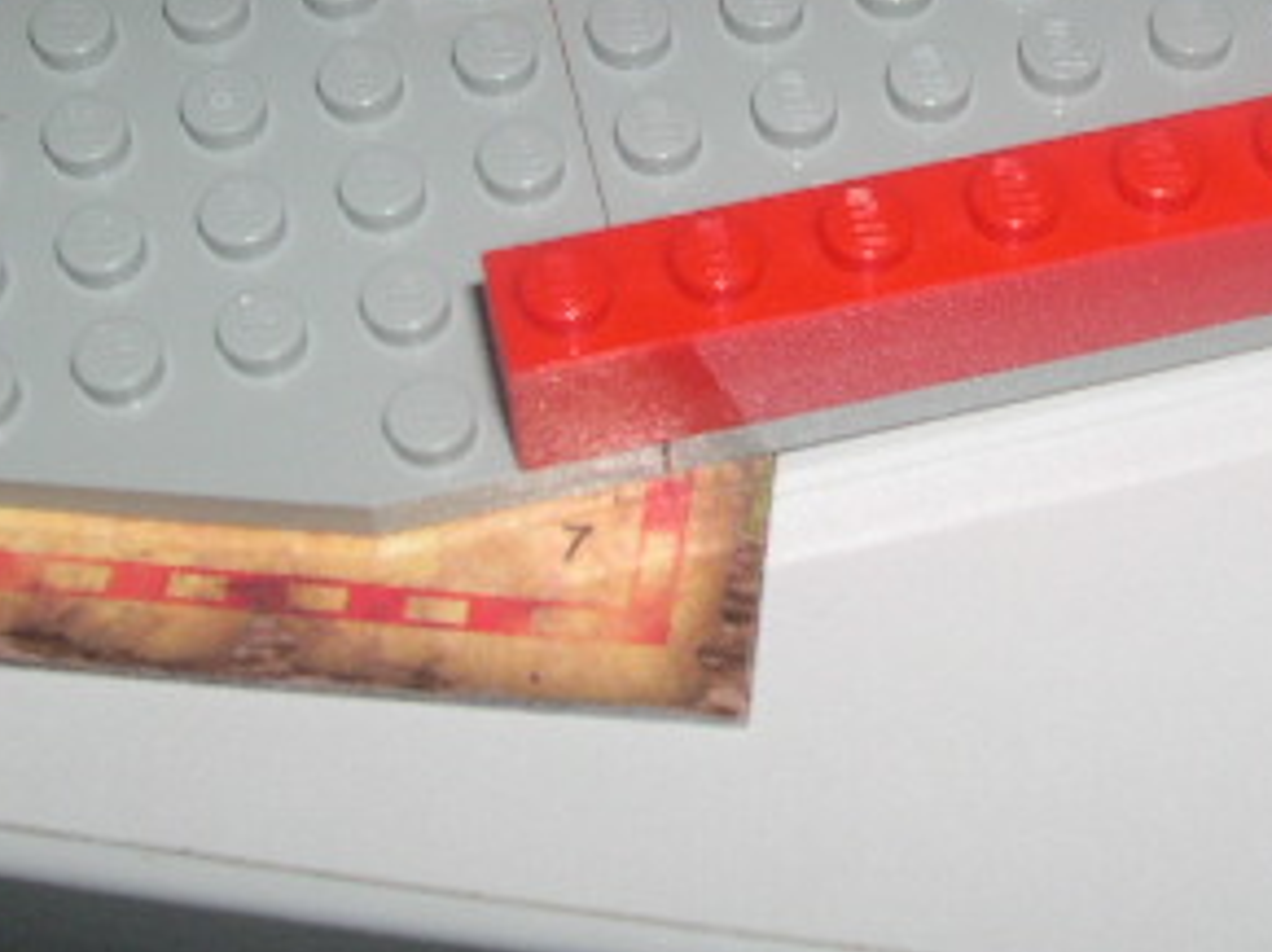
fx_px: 3084
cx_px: 842
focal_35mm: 84
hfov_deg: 23.2
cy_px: 39
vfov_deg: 17.2
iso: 100
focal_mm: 8
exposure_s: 1/60
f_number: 7.6
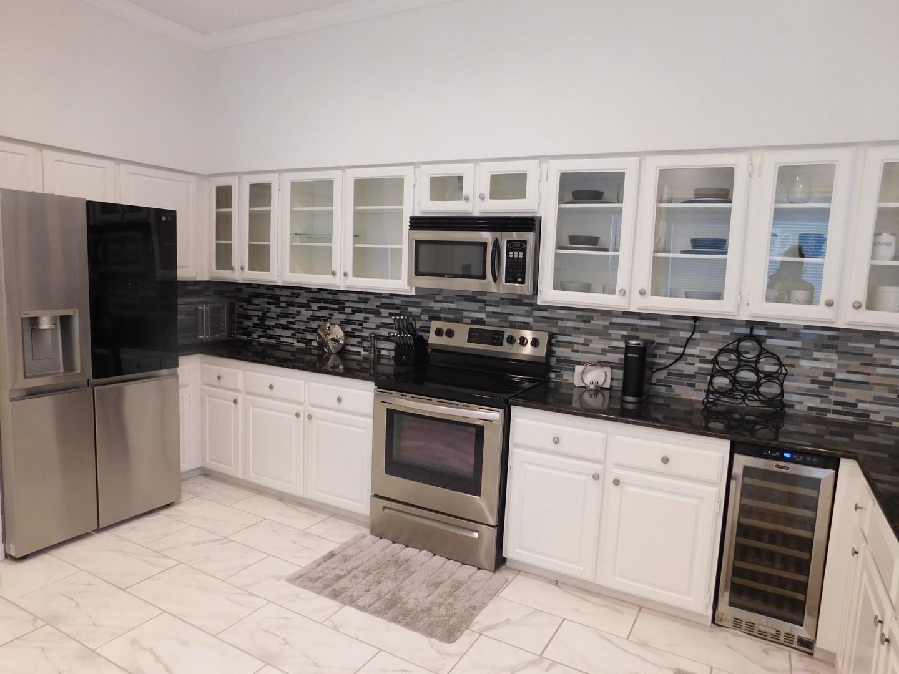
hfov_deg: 73.9
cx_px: 450
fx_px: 597
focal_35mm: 23
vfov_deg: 58.9
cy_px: 337
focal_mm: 4
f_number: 3
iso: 200
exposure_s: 1/30
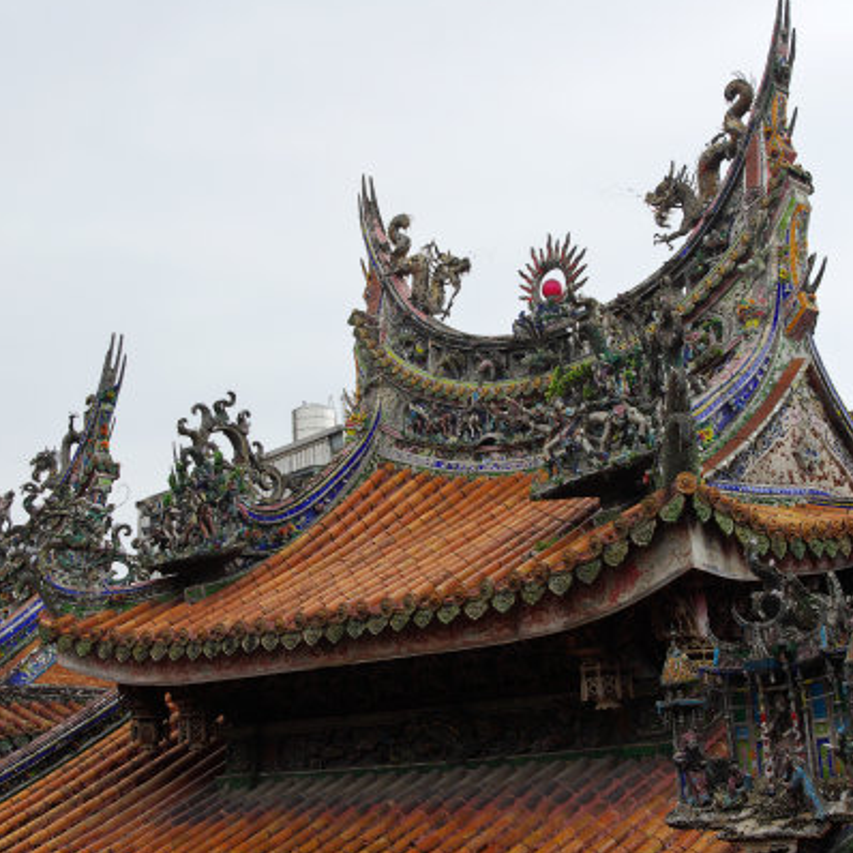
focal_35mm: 60
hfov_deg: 28.6
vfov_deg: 28.6
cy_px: 424
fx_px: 1673
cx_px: 416
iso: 200
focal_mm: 30.63
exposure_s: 1/400
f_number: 6.3
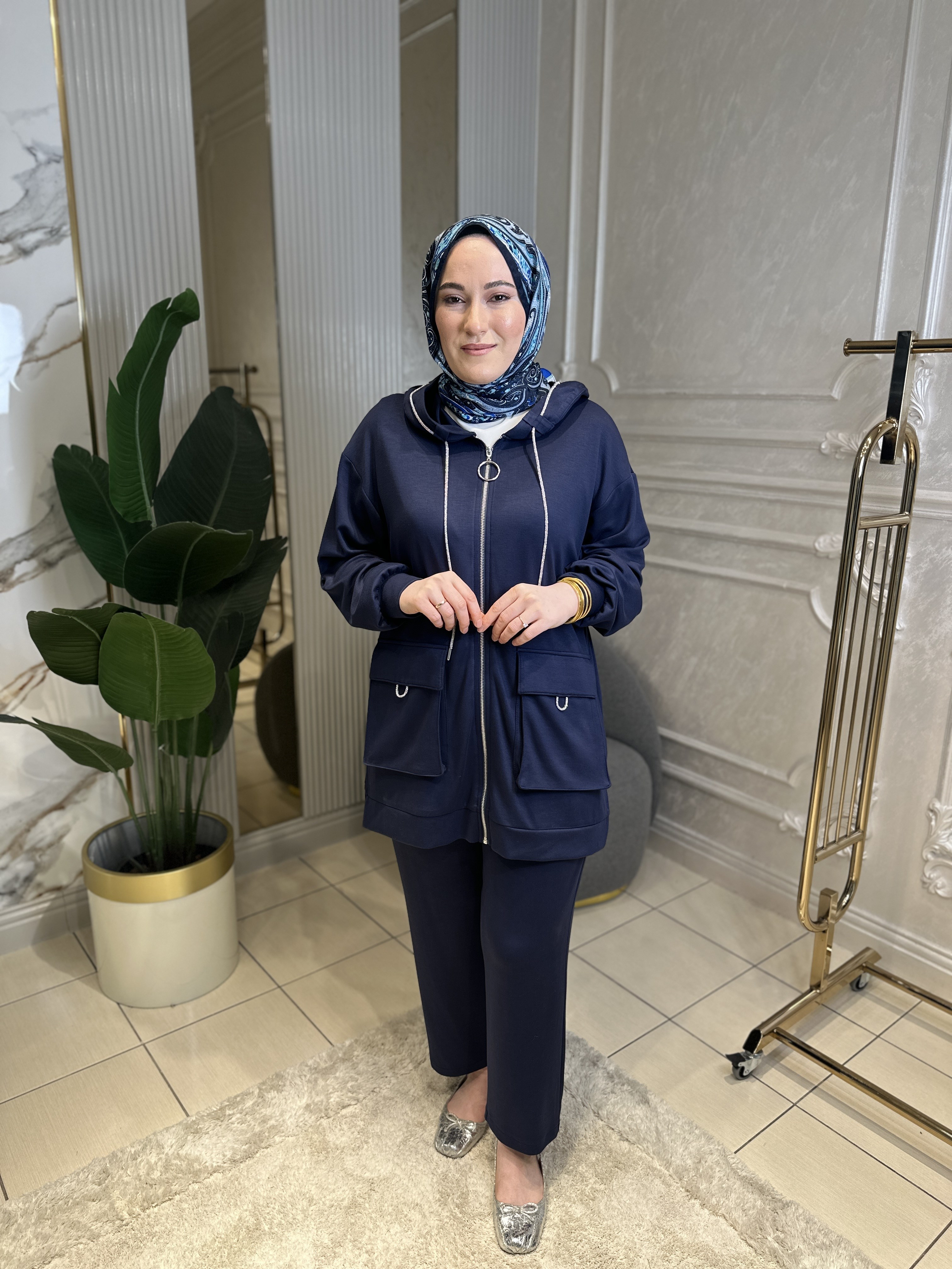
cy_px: 634
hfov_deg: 56.8
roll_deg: -0.4
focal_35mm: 24
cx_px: 476
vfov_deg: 71.6
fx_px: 880
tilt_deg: -14.2
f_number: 1.78
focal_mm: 6.86
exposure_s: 1/210
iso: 64
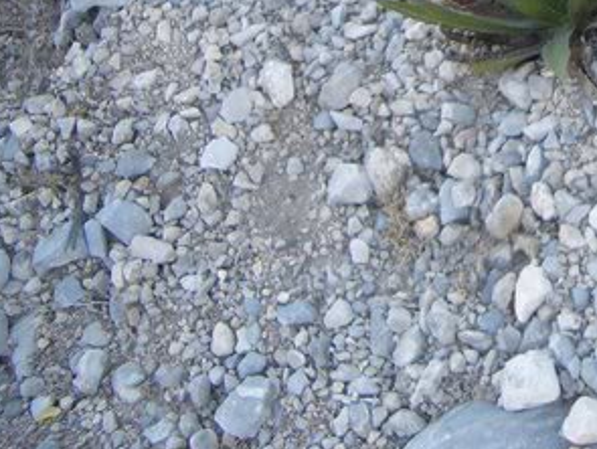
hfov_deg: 20.6
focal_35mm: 88
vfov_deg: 16.1
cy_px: -104
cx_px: 739
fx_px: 1520
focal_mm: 5.8
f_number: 2.6
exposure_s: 1/100
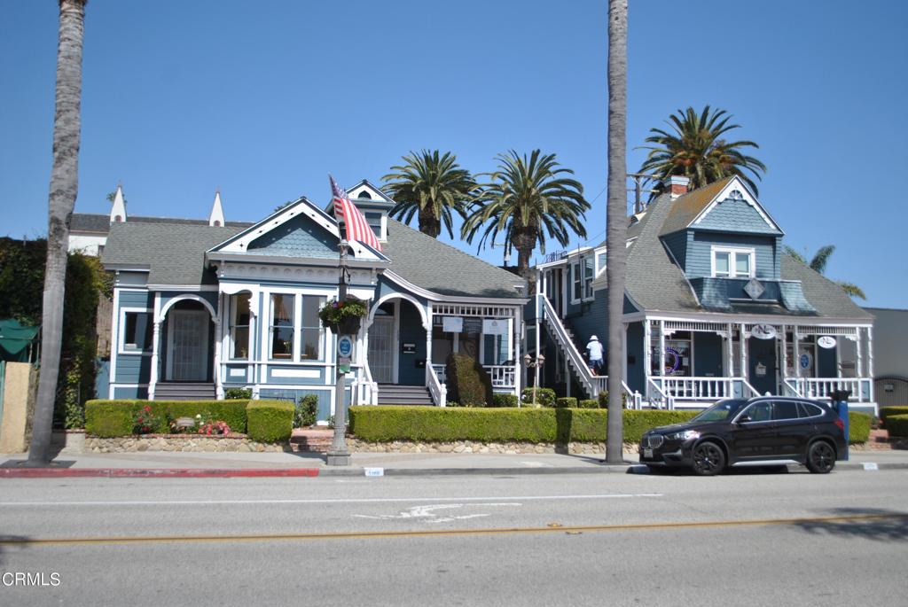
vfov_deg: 37.0
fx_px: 909
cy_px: 304
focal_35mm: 36
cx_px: 454
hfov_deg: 53.1
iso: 100
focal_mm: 24
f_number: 4
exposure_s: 1/1250
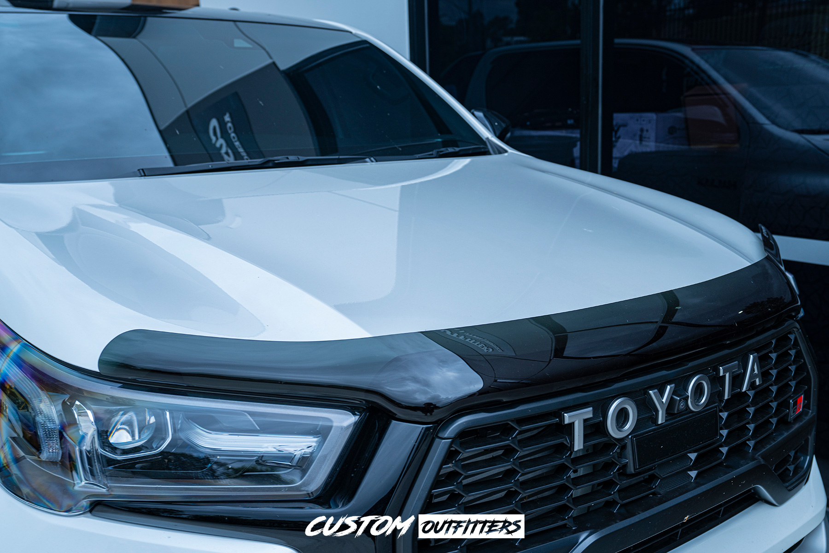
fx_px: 714
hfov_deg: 60.3
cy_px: 276
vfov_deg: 42.3
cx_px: 414
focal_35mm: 31
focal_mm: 31
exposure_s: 1/100
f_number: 5
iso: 100
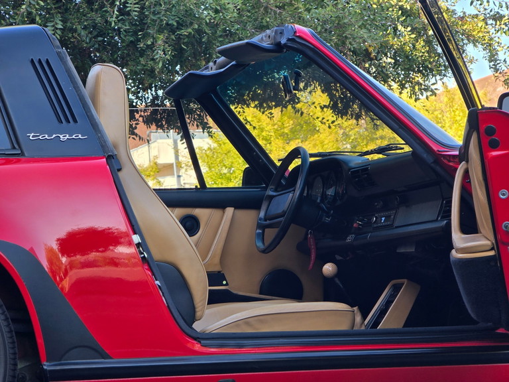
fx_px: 1691
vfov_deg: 12.9
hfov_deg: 17.1
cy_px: 191
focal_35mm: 115
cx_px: 254
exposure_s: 1/120
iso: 64
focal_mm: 18.6
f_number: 3.4
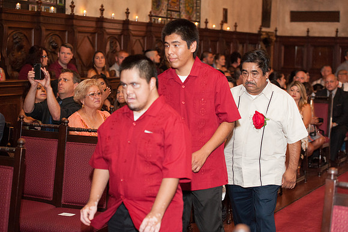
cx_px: 174
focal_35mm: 70
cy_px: 116
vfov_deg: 19.4
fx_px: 676
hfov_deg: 28.9
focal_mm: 70
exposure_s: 1/100
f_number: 3.5
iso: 2500
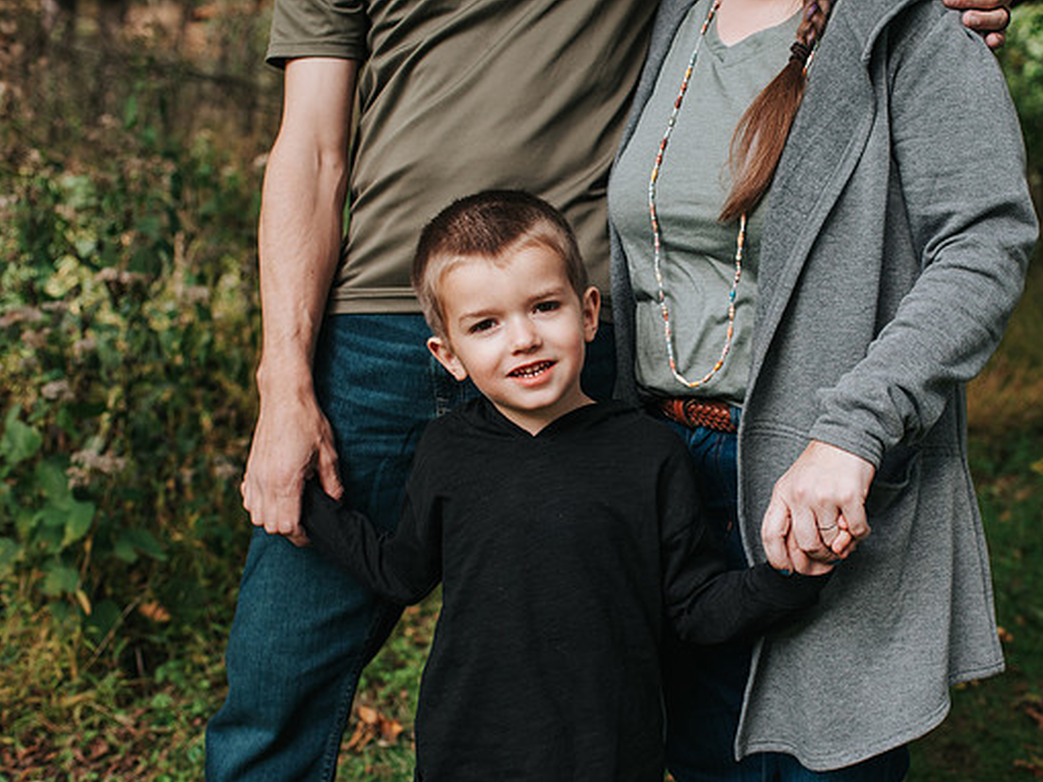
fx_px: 1326
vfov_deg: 32.9
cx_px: 635
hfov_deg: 42.7
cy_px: 394
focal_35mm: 44
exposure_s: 1/1000
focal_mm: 35
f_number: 3.5
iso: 640
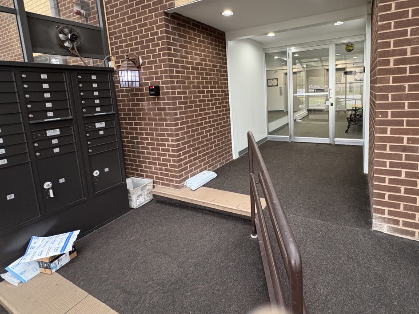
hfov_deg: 84.0
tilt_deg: -9.7
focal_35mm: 19
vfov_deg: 67.9
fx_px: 230
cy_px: 123
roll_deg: +3.8
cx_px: 243
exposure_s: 1/60
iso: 250
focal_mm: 2.22
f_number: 2.2
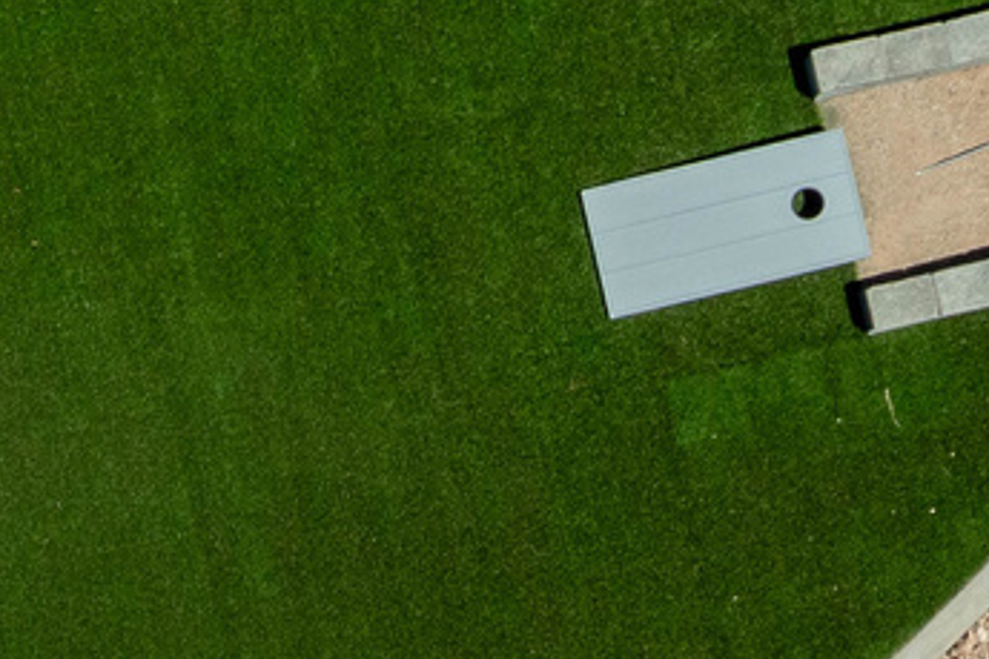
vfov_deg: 8.2
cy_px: 639
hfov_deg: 12.1
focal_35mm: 166
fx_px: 4560
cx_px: -192
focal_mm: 10.26
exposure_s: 1/400
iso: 100
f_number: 5.6
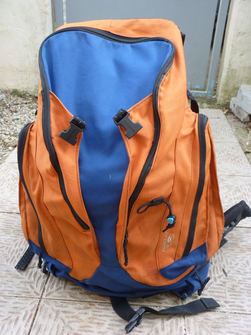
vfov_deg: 50.1
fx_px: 358
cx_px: 126
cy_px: 168
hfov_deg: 38.7
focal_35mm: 37
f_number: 3
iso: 125
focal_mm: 6.6
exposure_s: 1/30
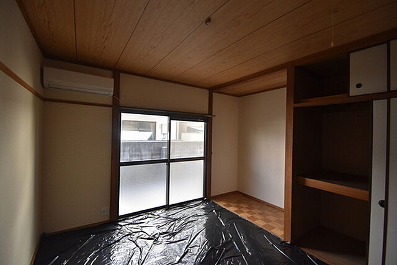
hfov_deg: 100.4
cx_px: 198
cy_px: 132
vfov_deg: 77.4
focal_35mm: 15
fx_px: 165
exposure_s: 1/250
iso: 800
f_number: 3.5
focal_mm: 10
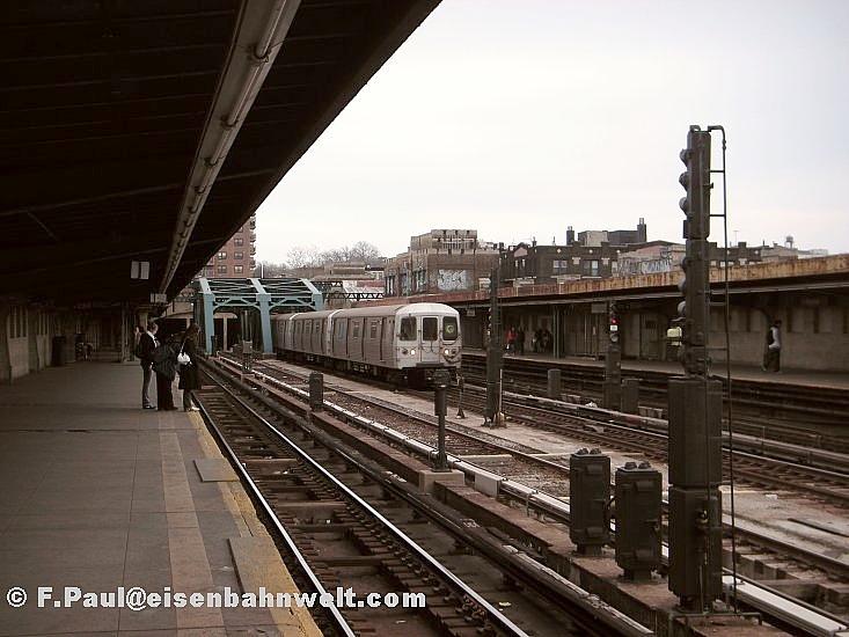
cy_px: 318
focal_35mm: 55
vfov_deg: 26.6
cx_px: 424
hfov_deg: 34.9
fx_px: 1349
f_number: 3.7
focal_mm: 9.1
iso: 50
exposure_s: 1/250
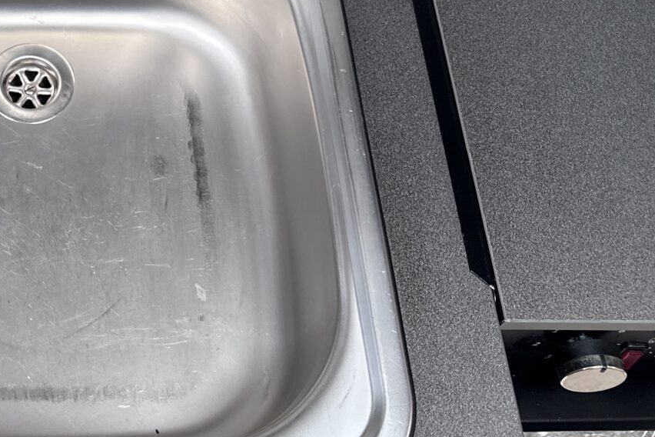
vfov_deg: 21.7
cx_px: -12
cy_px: -18
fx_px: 1092
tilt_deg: -58.6
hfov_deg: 30.8
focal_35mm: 60
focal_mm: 6.86
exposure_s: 1/121
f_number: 1.78
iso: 100
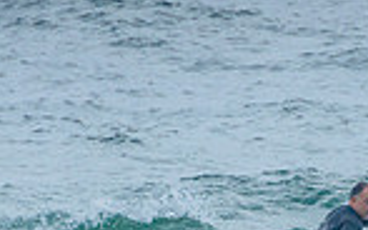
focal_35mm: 1971
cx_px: 467
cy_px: 310
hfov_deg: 1.1
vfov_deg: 0.7
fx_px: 19775
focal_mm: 400
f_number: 8
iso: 500
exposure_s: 1/1600
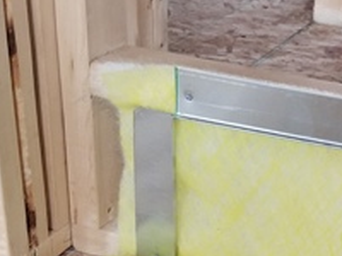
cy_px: 270
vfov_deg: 17.3
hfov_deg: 22.5
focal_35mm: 83
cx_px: 354
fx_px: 820
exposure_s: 1/13
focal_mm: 4.25
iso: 200
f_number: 1.7
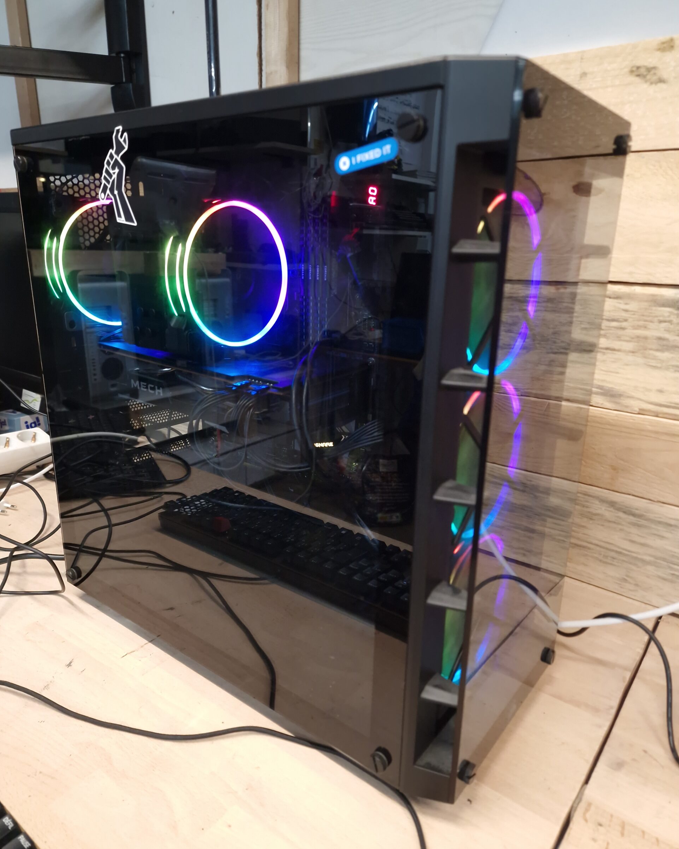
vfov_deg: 70.3
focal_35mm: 24
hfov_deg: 58.8
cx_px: 340
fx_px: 603
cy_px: 431
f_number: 1.8
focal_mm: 6.4
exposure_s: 1/50
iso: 320
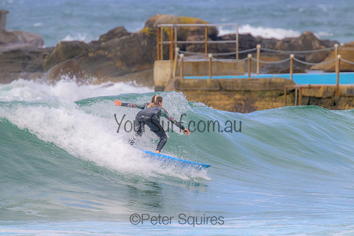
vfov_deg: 1.7
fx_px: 7868
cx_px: 177
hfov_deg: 2.6
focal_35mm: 800
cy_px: 118
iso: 1600
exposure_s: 1/1250
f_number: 11
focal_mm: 800
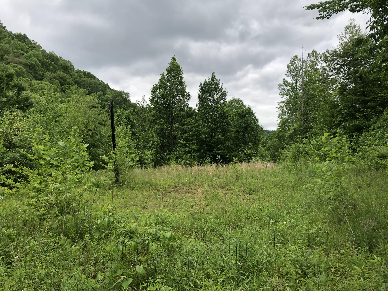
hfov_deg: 63.4
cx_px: 194
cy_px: 146
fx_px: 314
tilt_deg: +4.1
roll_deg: -1.6
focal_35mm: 28
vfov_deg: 49.7
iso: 20
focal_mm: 3.99
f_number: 1.8
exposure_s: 1/421
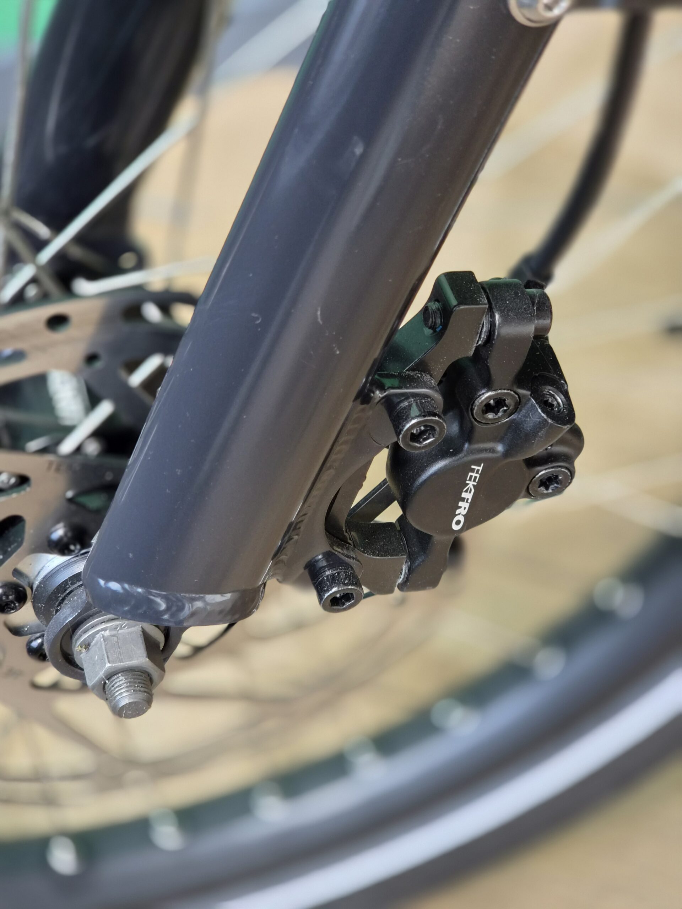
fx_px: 1813
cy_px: 454
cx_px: 341
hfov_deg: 21.3
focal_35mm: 69
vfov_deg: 28.2
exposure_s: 1/100
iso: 100
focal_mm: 7
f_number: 2.4
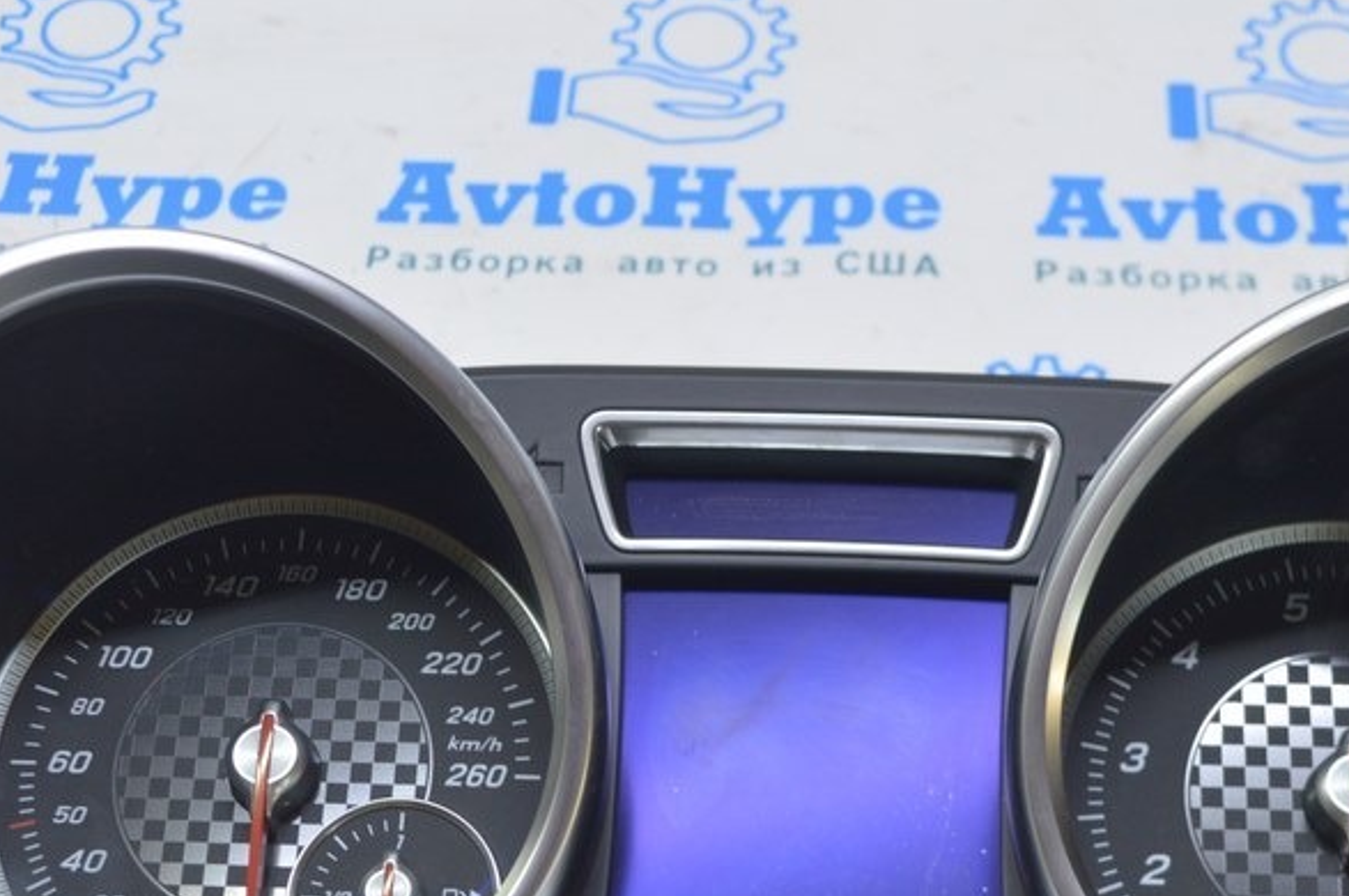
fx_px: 2840
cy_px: 619
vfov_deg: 17.9
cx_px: 712
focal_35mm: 76
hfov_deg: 26.7
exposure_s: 1/20
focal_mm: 29
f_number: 5.6
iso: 400
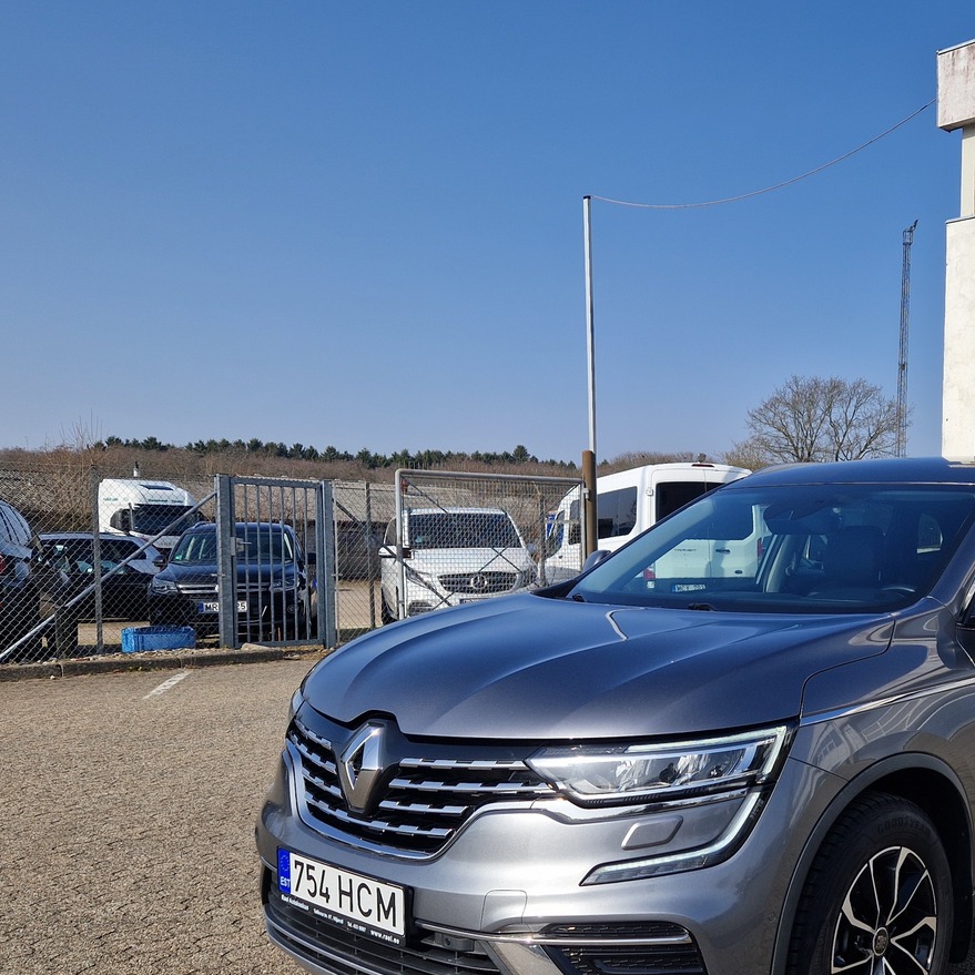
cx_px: 754
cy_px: 639
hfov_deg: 43.2
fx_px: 1179
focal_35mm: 37
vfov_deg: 44.4
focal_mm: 5.4
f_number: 1.8
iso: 50
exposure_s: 1/1984
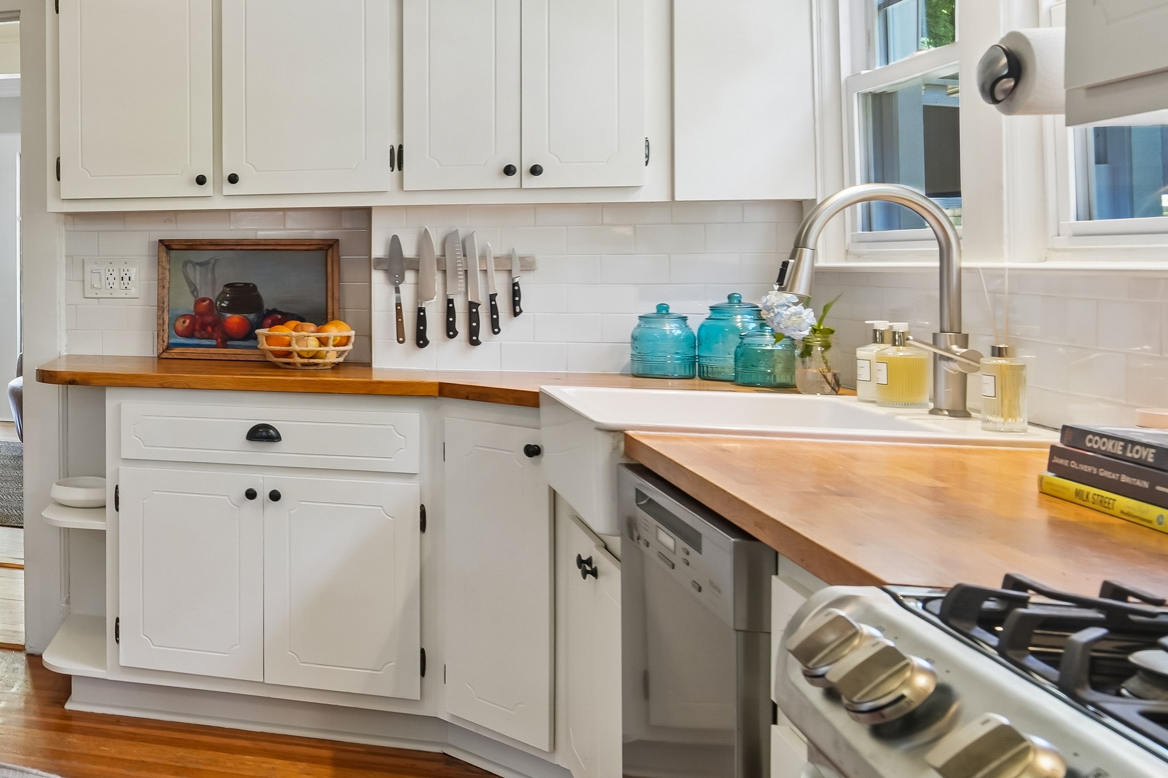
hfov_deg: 41.5
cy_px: 267
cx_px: -138
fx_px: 1168
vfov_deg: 36.5
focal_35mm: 36
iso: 400
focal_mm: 16
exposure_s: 1/6
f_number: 8
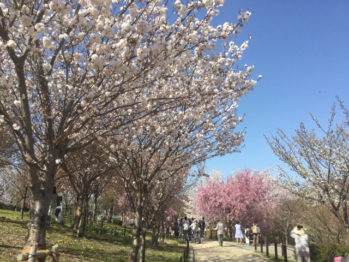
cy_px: 131
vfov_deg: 45.4
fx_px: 313
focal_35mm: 31
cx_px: 174
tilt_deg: +15.0
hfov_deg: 58.4
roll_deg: -1.9
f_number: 2.4
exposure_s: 1/1181
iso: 25
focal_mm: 3.3
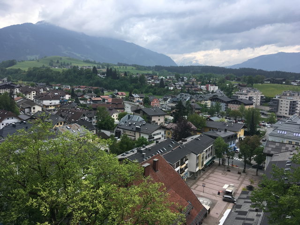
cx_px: 150
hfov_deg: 61.7
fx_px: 251
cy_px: 112
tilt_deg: -9.7
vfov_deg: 48.2
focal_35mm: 29
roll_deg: -0.8
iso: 25
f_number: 2.2
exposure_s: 1/827
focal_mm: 4.15
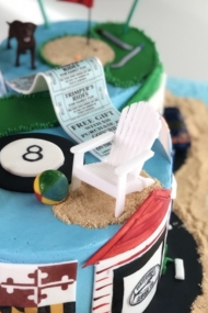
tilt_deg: -31.6
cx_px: 42
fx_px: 901
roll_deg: +0.9
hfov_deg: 13.1
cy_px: 130
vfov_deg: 19.6
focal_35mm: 104
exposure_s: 1/30
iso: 80
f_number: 2.8
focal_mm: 6.6
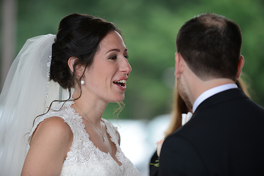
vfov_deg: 6.9
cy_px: 88
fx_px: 1467
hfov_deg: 10.3
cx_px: 132
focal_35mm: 200
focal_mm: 200
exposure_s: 1/320
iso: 320
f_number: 3.5
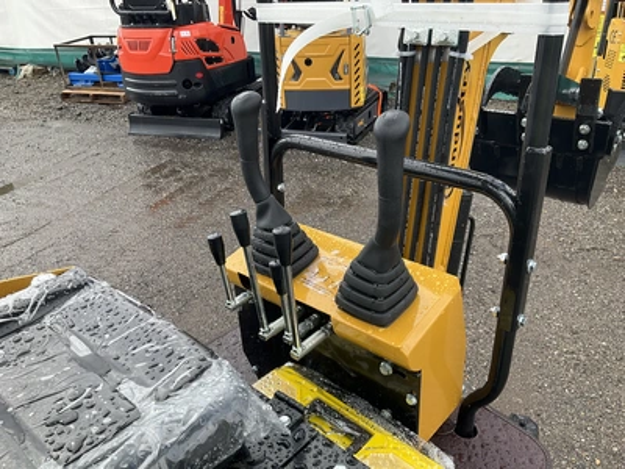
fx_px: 524
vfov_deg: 48.2
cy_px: 234
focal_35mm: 29
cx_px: 312
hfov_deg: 61.7
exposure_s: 1/378
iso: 25
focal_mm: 3
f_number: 1.8
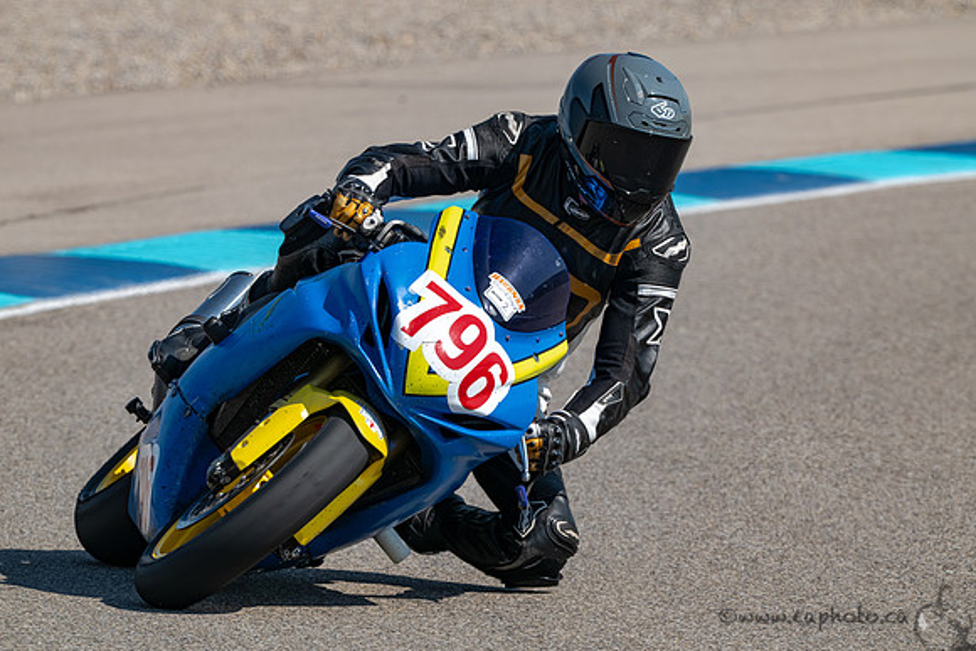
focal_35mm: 450
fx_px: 12202
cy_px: 326
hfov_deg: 4.6
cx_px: 488
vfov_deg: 3.1
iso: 450
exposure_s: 1/1250
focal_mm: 450
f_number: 11
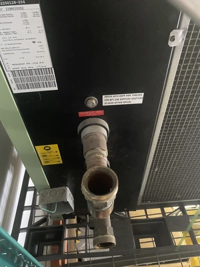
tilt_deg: -47.3
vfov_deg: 67.3
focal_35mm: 26
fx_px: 200
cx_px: 100
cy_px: 134
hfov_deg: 53.1
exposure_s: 1/24
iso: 800
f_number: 1.8
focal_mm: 4.25
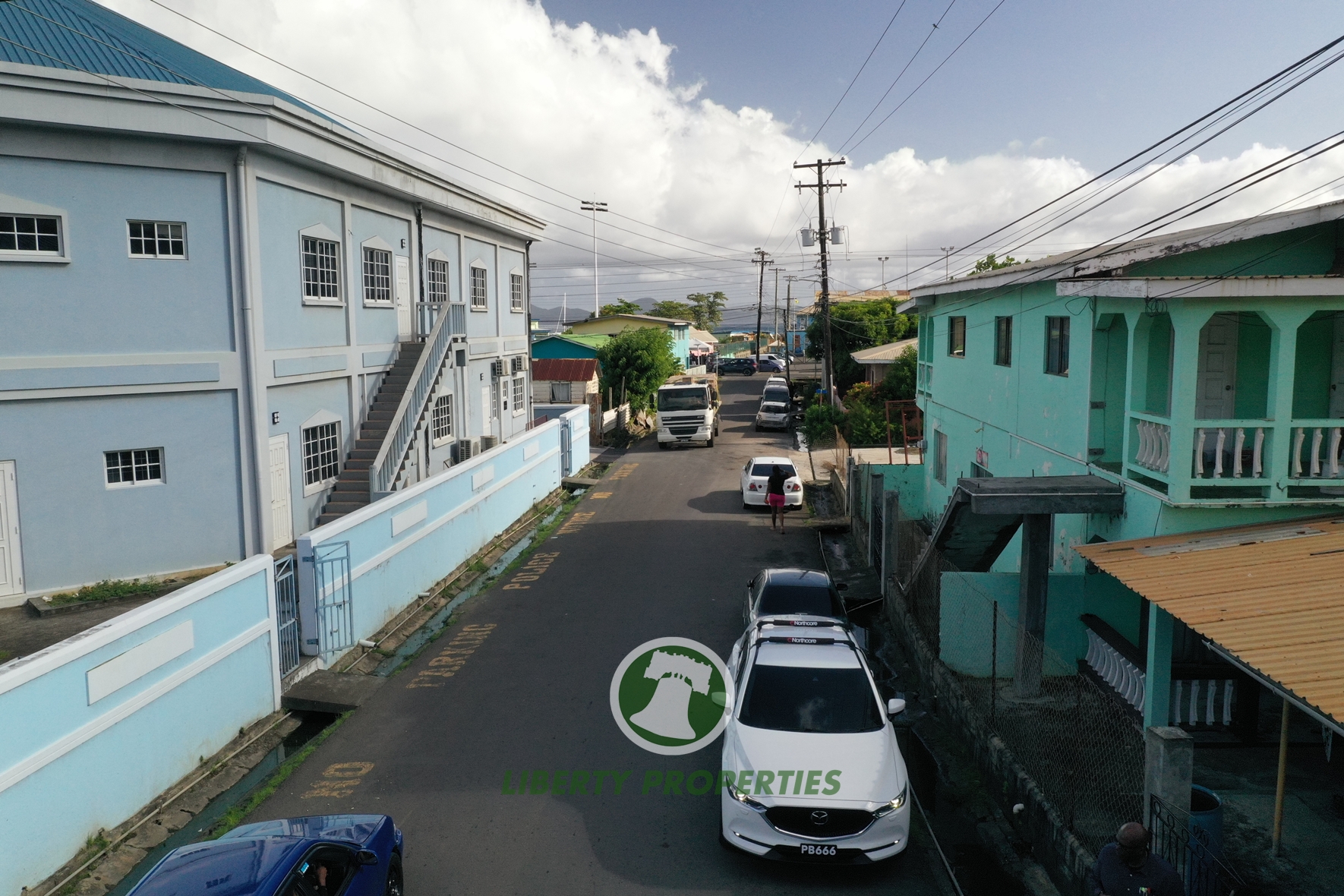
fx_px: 1045
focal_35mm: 28
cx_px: 672
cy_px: 448
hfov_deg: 65.5
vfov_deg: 46.4
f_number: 8
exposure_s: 1/25
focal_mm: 10.26
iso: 400
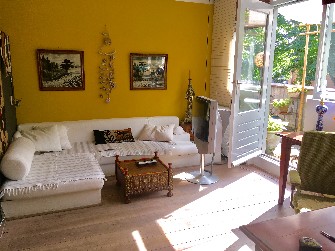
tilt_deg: -12.0
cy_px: 126
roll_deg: -1.3
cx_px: 168
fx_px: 281
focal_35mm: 29
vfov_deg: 48.2
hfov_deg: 61.7
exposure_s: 1/100
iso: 25
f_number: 2.2
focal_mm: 4.15
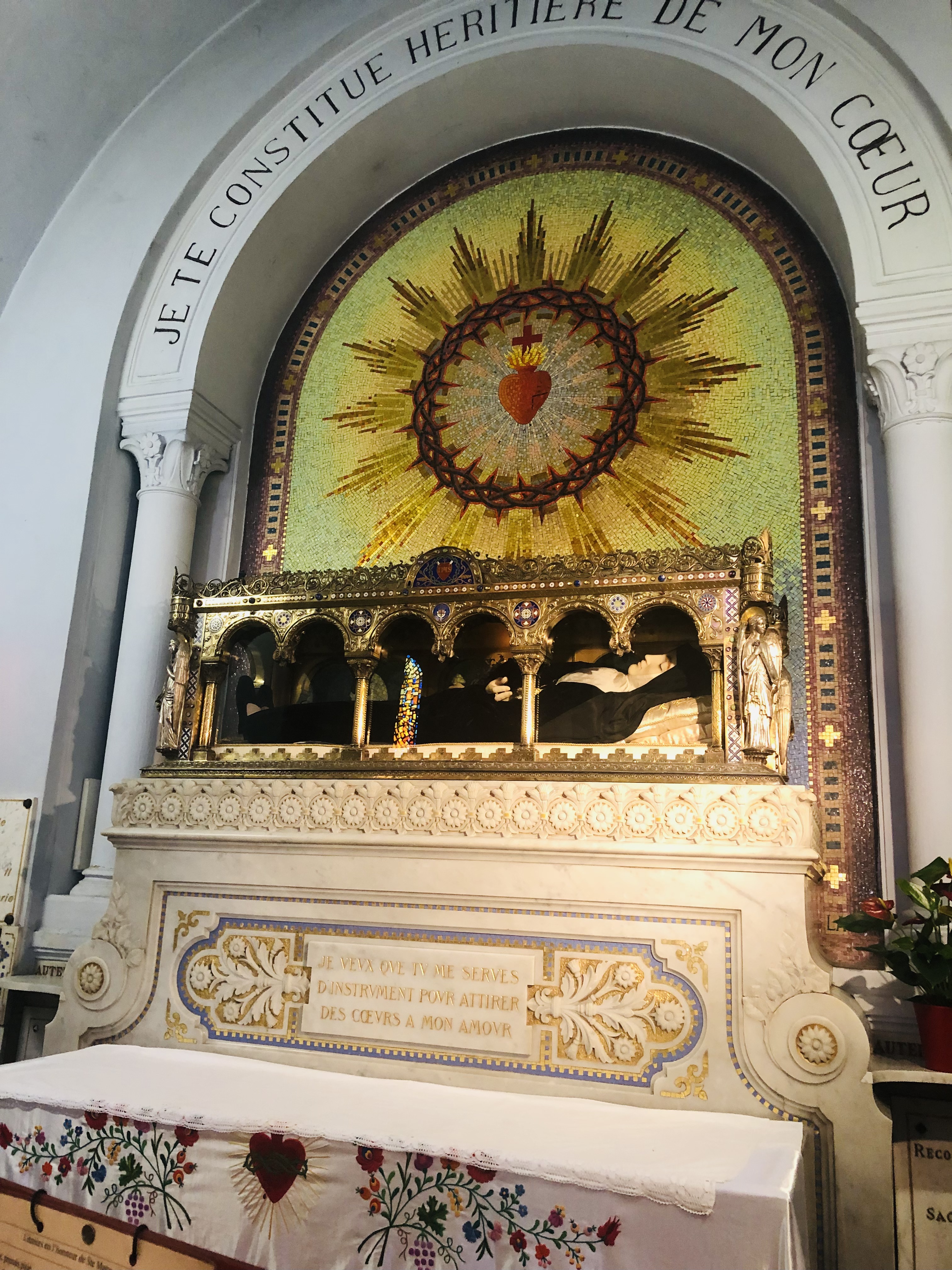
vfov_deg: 63.4
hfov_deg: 49.7
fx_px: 1027
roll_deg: -2.8
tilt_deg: +13.1
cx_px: 476
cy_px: 635
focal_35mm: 28
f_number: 1.8
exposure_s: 1/17
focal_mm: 4
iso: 100
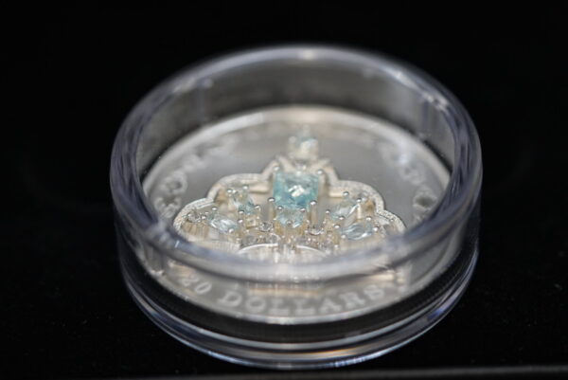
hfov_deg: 15.2
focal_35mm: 135
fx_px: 2131
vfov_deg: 10.2
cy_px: 190
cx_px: 284
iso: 1600
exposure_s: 1/160
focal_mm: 90
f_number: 3.2
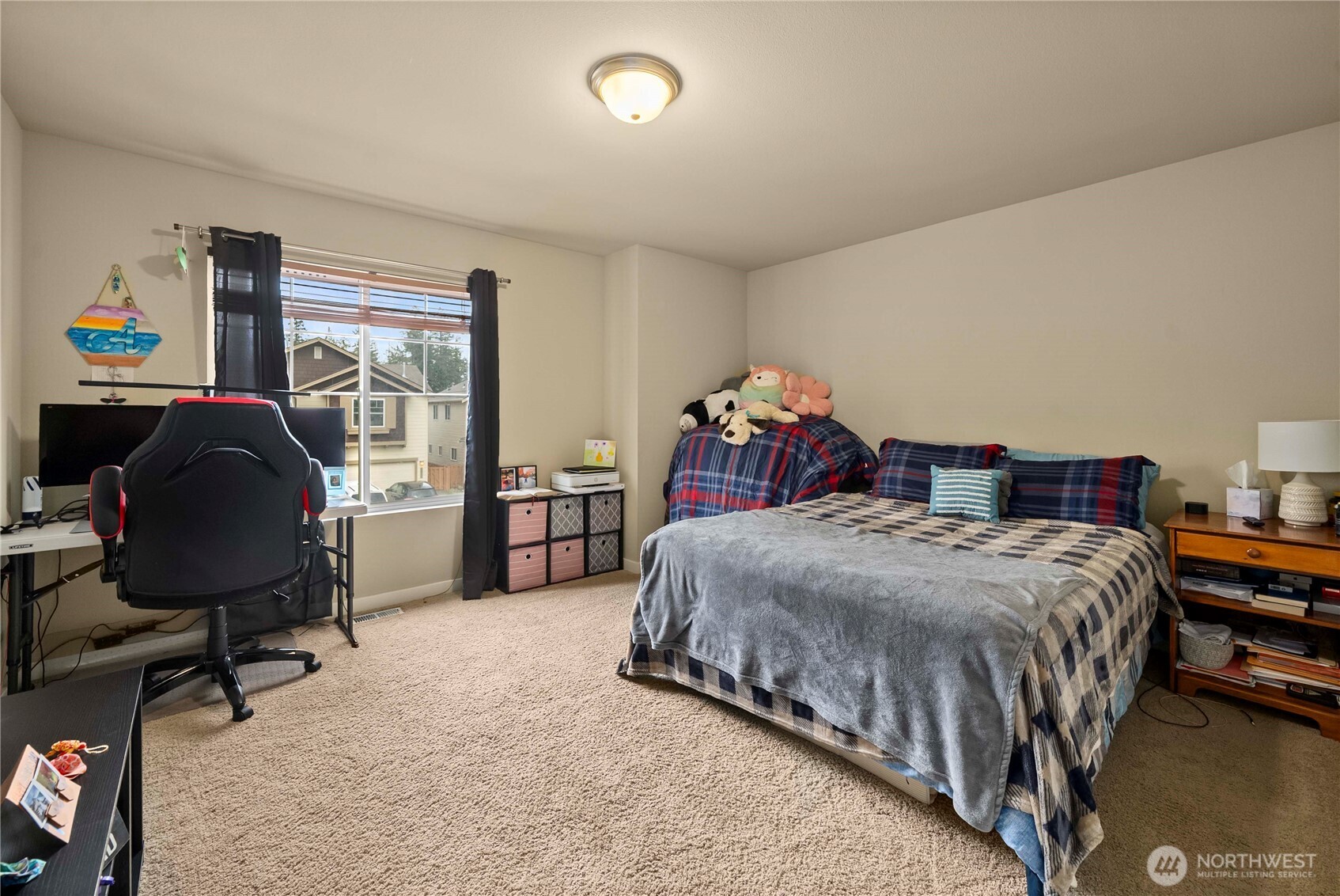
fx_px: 484
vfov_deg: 85.5
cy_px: 448
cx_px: 670
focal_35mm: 13
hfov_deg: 108.3
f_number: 7.1
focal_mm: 13
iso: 1000
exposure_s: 1/4
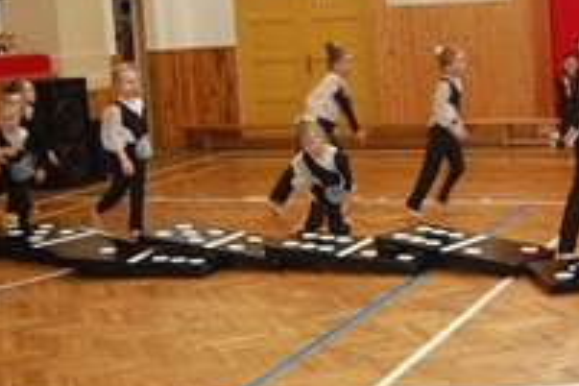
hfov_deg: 29.3
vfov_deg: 20.2
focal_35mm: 67
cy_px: 118
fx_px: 1077
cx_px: 478
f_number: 3.5
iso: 400
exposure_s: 1/60
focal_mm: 18
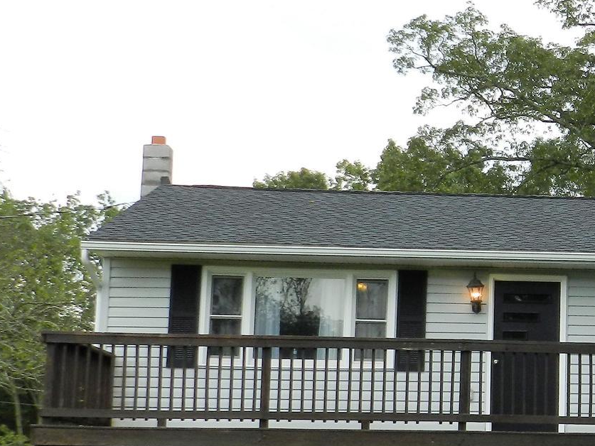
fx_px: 1599
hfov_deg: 19.9
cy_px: 236
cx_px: 696
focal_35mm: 93
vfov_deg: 15.9
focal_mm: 6.7
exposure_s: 1/400
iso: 160
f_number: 4
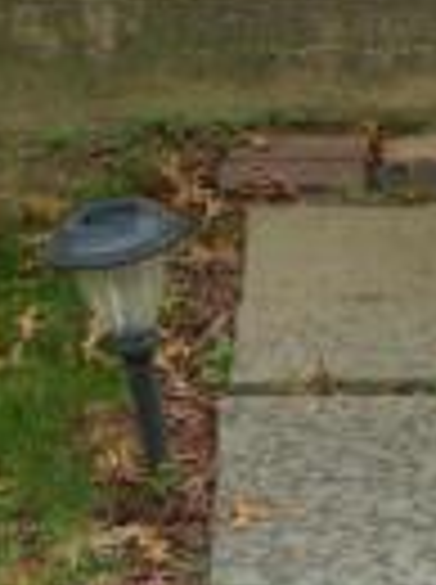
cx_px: 735
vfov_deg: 8.5
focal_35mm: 213
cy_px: -812
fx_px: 3589
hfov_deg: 6.8
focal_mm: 6.4
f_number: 3.6
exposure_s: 1/125
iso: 80
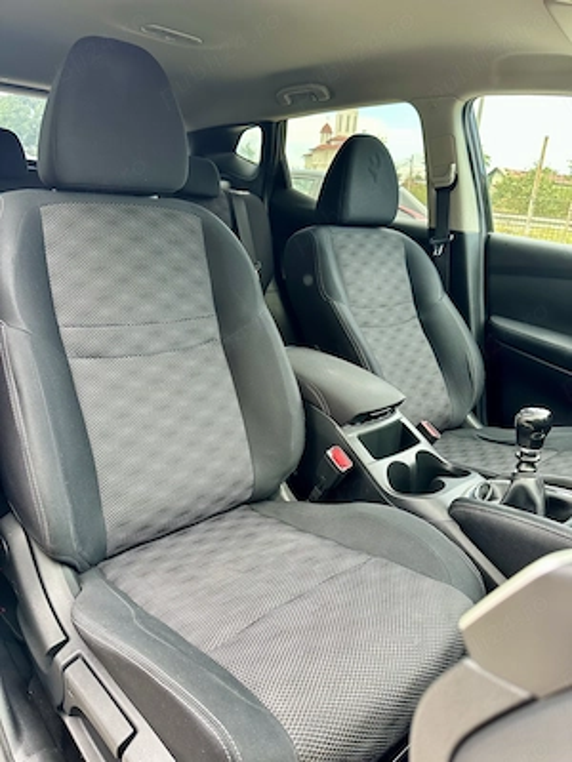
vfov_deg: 71.6
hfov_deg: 56.8
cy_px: 381
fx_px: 529
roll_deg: -6.5
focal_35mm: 24
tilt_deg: -17.4
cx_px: 286
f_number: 1.78
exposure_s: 1/121
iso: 125
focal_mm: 6.86
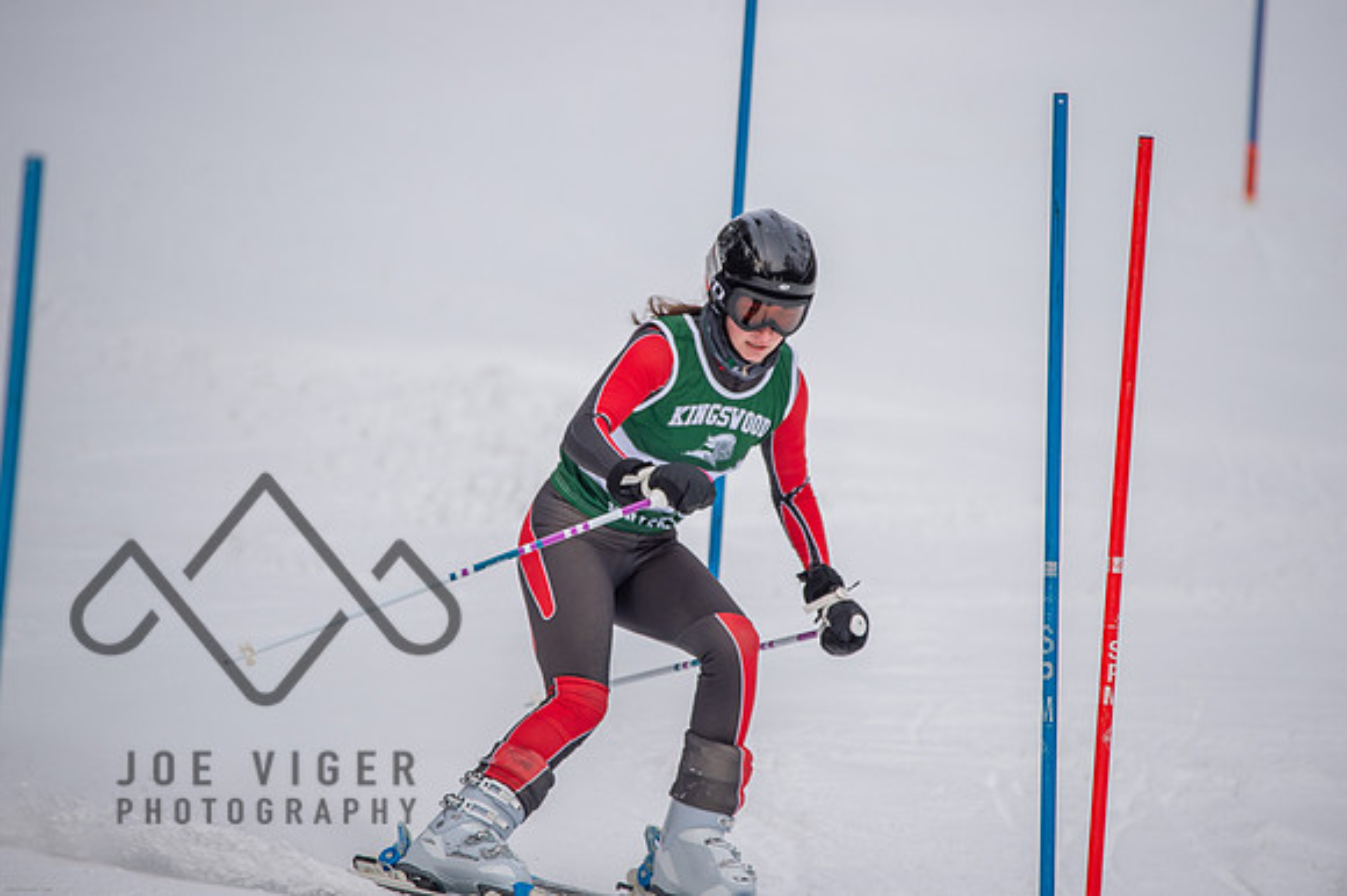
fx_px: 22436
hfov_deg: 3.4
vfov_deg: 2.3
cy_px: 448
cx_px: 674
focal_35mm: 600
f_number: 6.3
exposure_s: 1/1000
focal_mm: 600
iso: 500
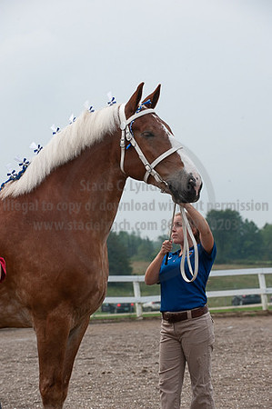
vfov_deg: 14.7
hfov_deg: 9.8
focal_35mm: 140
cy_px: 204
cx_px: 136
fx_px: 1590
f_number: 5.6
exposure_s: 1/1250
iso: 800
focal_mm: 140
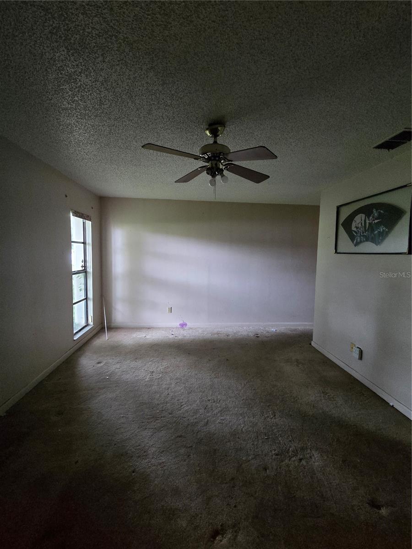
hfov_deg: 89.9
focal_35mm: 13
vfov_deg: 106.2
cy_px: 274
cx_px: 206
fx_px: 206
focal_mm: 2.2
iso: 1000
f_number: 2.2
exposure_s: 1/60
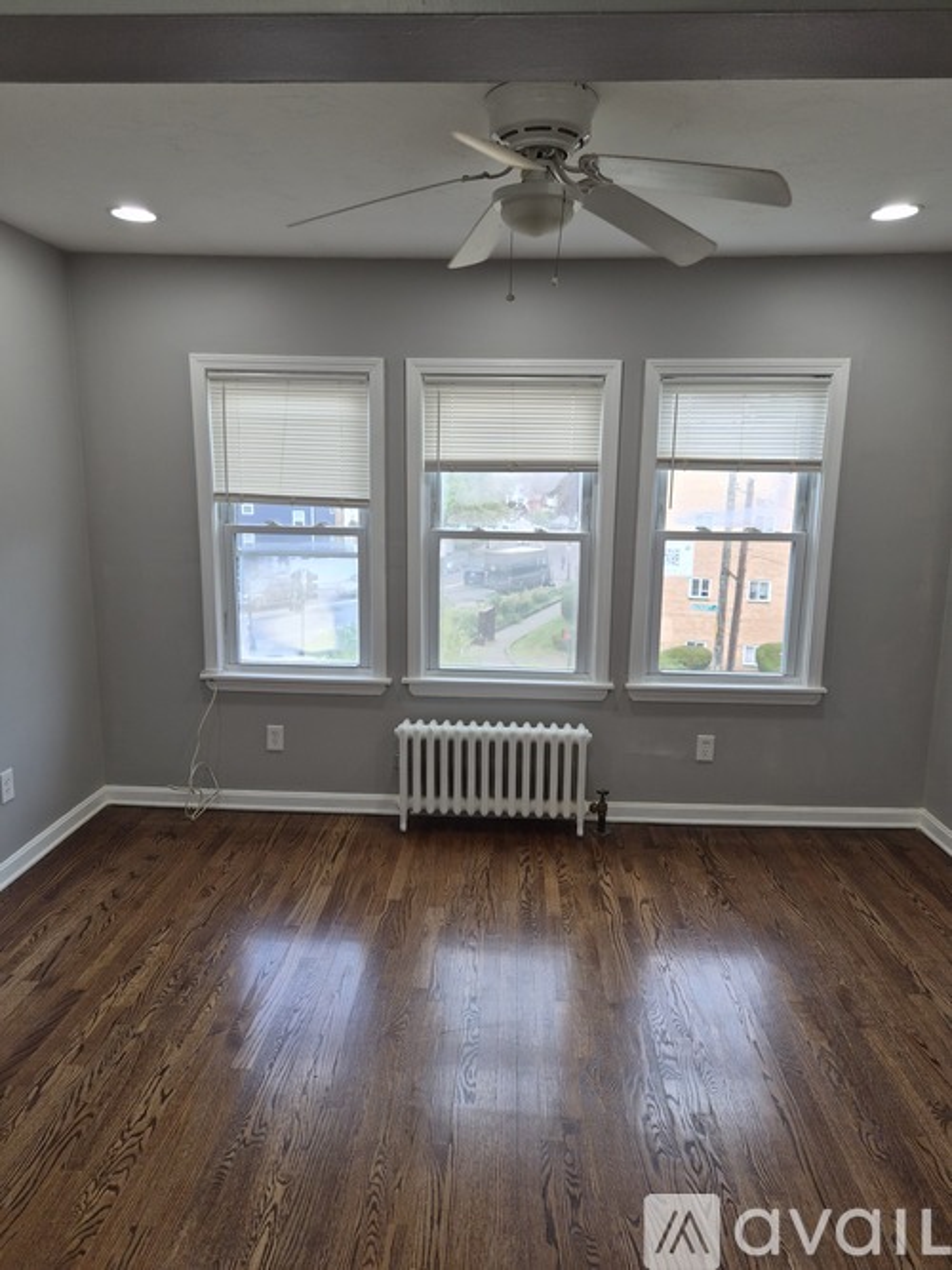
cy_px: 635
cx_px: 476
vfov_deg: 73.9
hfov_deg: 58.9
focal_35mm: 23
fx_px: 844
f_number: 1.8
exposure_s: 1/120
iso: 64
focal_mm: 5.4
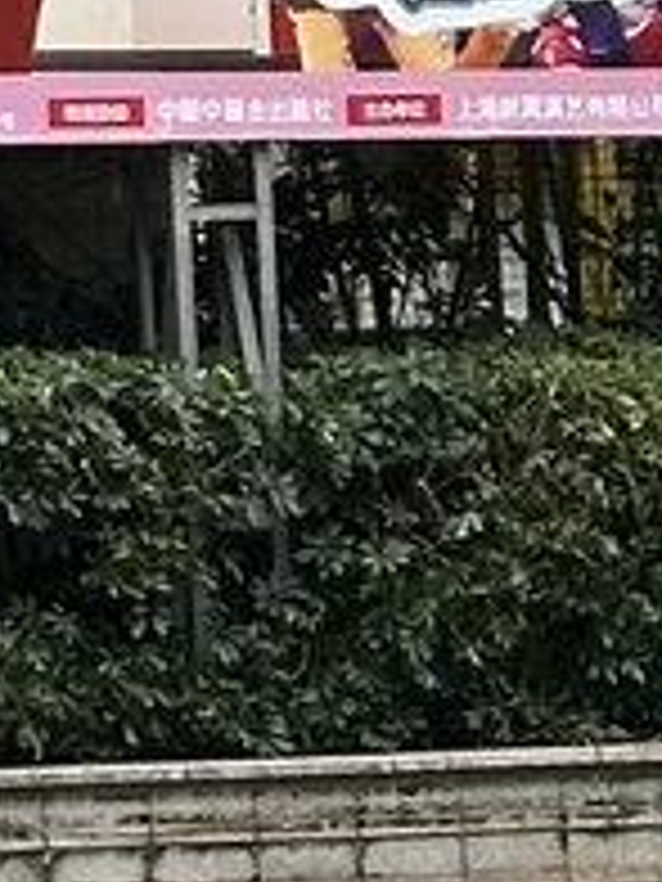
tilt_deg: +14.5
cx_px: -648
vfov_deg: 5.2
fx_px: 8976
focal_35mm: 352
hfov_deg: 4.2
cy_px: -2056
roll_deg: +0.3
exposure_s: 1/887
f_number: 1.78
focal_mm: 6.86
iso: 64
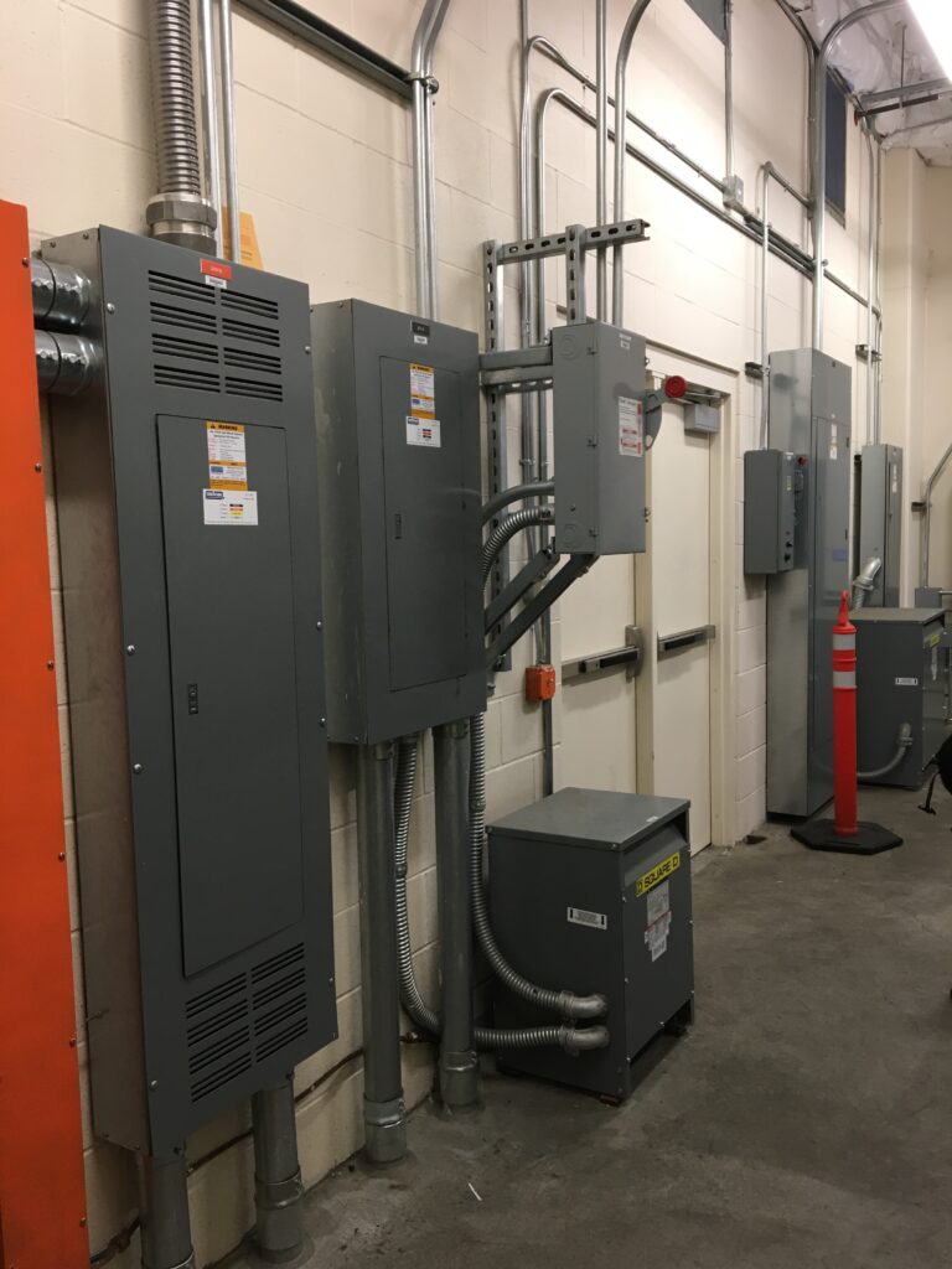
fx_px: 1063
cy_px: 634
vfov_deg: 61.7
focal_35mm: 29
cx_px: 476
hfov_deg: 48.2
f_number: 2.2
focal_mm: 4.15
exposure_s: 1/30
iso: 80
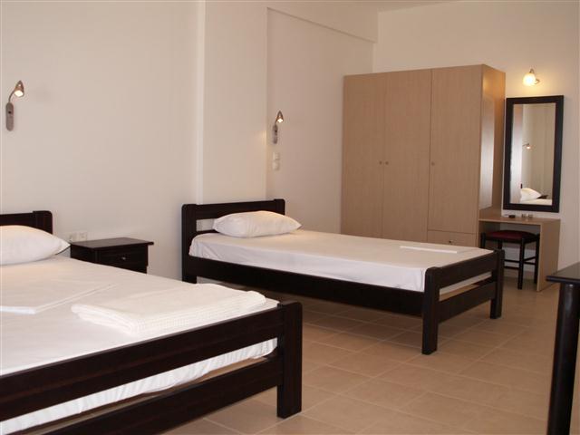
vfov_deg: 40.7
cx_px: 290
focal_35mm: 35
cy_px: 218
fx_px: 586
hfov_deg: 52.6
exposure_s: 1/60
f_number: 2.8
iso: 80
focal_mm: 5.86
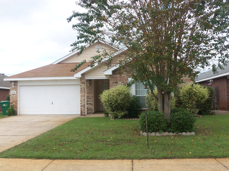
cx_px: 114
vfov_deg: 38.7
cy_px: 86
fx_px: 245
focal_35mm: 37
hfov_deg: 50.1
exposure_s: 1/30
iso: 64
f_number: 3.6
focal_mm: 6.7
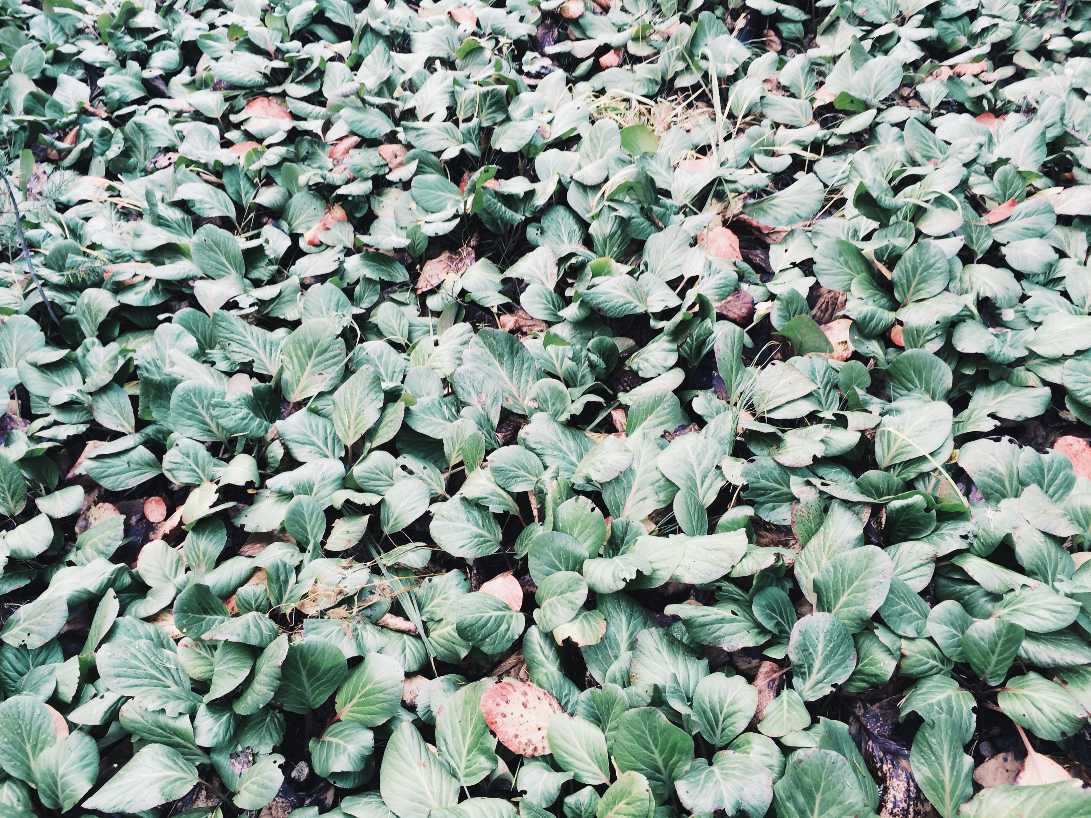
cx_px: 546
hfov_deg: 61.7
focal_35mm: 29
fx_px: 914
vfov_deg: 48.2
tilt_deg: -29.5
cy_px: 409
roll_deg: -0.1
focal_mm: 4.15
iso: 50
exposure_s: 1/50
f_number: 2.2
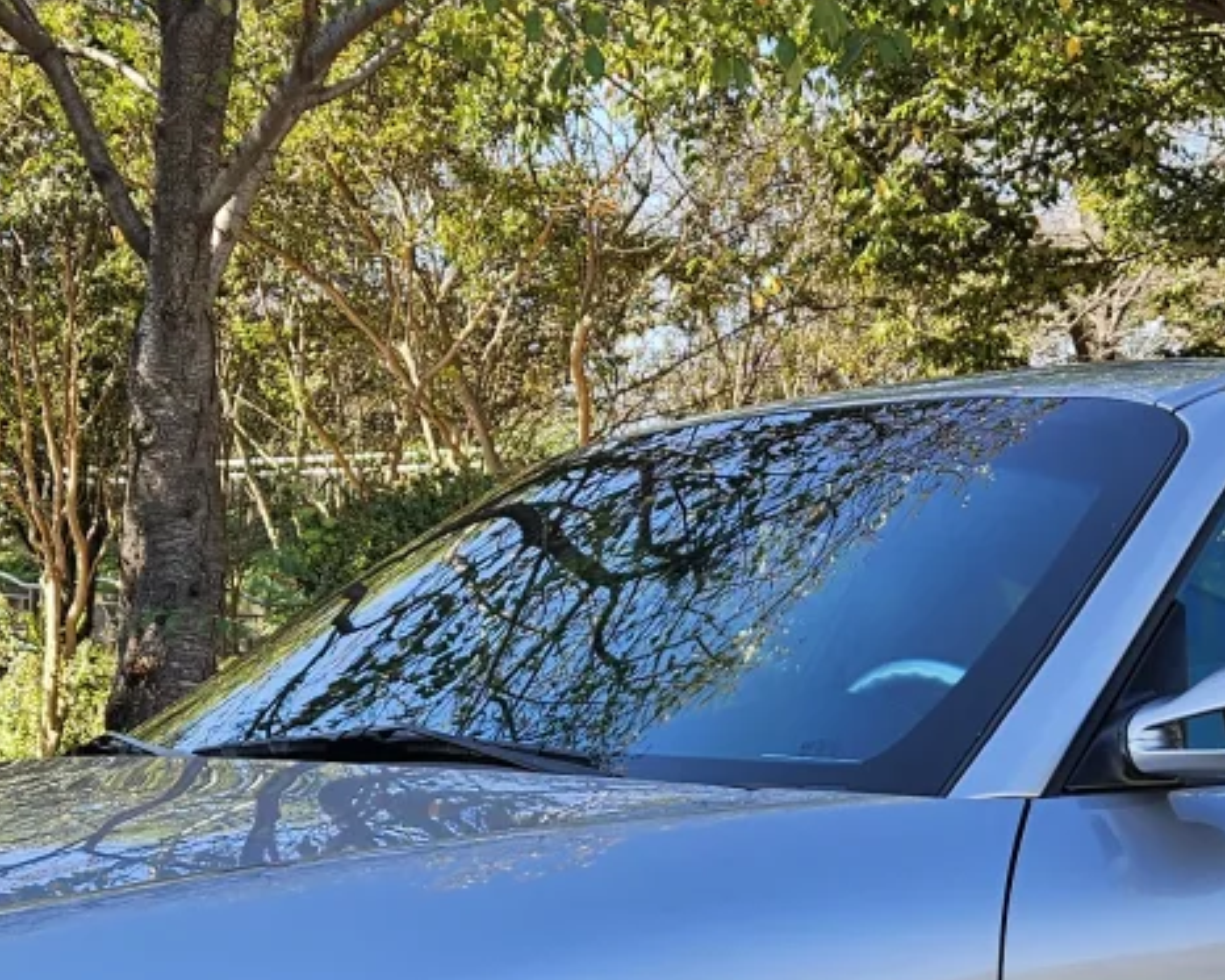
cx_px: 481
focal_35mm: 77
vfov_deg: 19.5
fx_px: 2792
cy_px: 888
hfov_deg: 24.7
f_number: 1.8
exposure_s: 1/351
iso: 25
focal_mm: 5.4
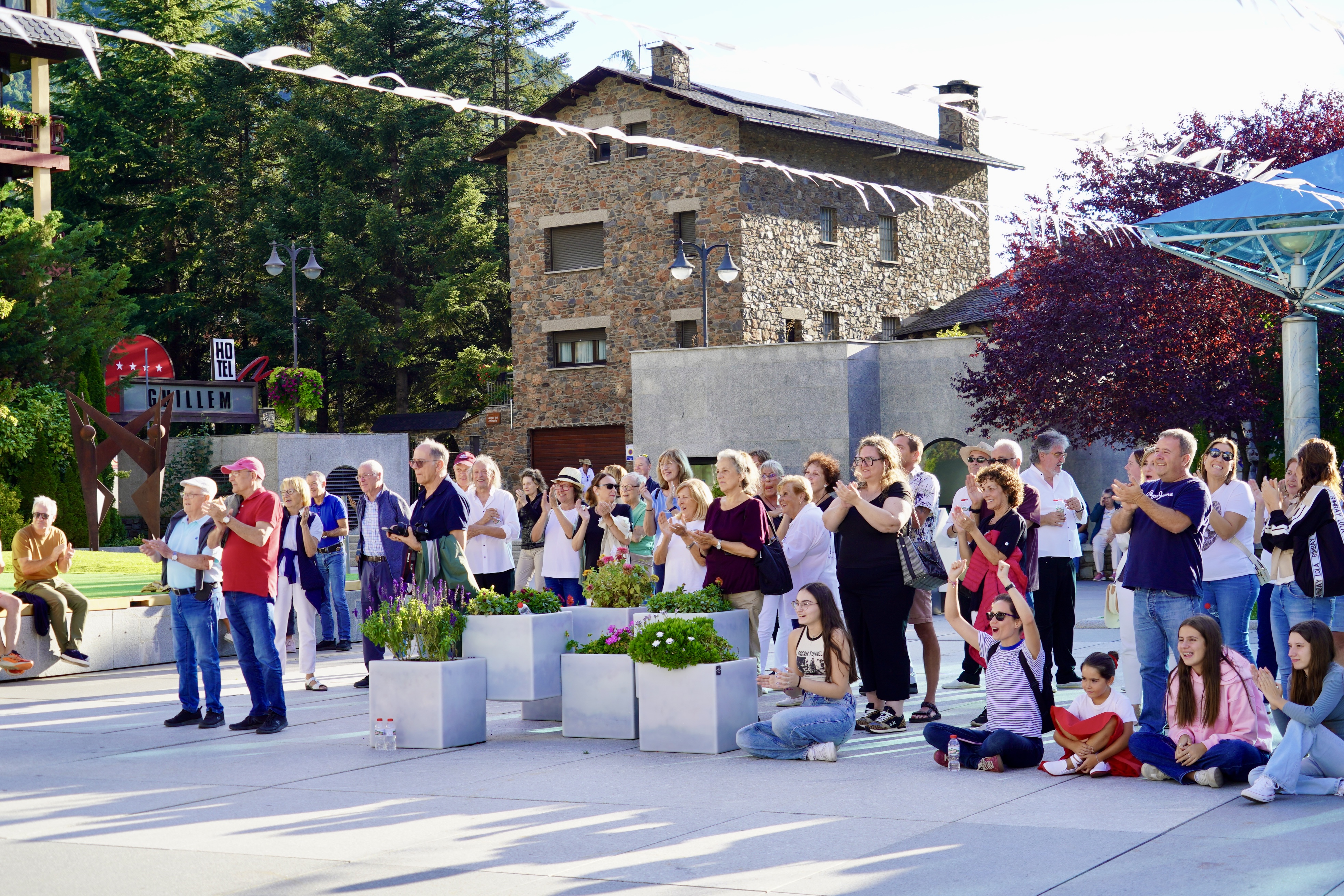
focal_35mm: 57
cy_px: 448
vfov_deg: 23.8
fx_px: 2128
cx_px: 672
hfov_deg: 35.1
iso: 100
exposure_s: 1/100
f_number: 5.6
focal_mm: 57
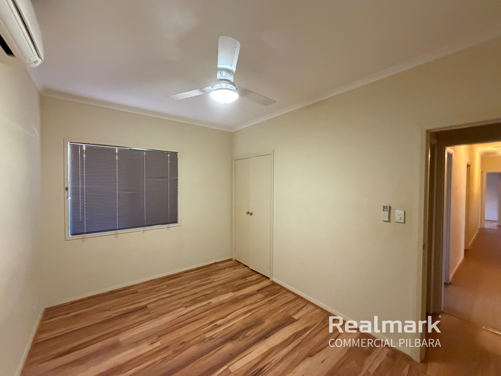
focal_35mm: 14
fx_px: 203
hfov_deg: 102.1
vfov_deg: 85.7
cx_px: 250
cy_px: 188
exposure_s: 1/50
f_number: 2.2
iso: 800
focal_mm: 2.22
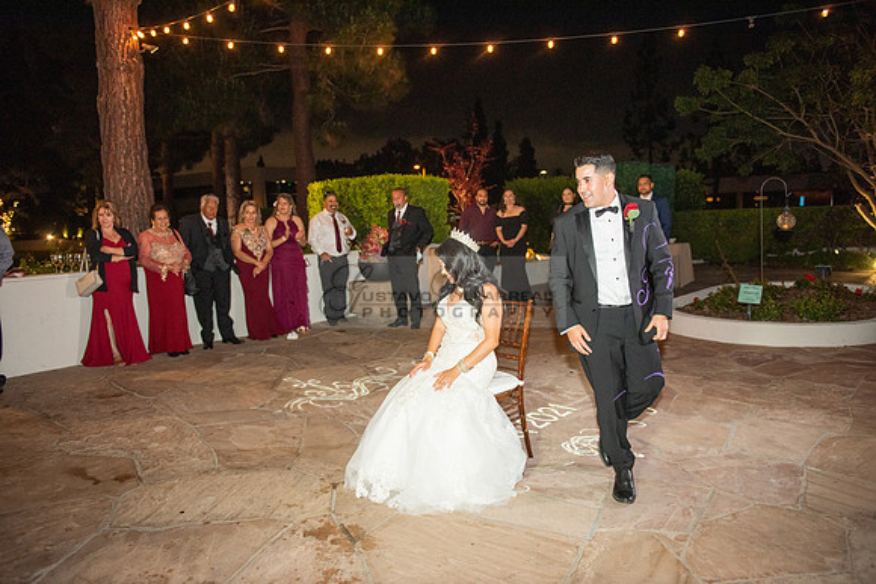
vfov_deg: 48.0
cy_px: 292
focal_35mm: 27
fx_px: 657
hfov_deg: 67.4
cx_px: 438
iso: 1250
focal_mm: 27
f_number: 2.8
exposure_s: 1/125
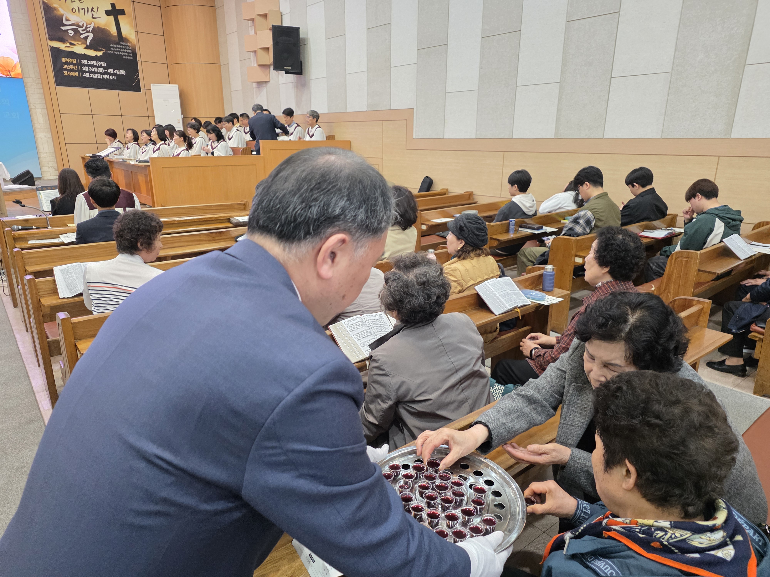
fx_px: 512
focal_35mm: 23
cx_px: 385
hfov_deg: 73.9
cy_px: 288
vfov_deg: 58.9
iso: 640
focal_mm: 6.25
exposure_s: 1/120
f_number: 1.7
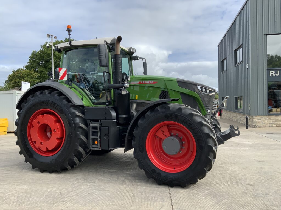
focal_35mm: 29
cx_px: 140
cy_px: 105
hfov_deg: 61.7
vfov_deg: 48.2
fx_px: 235
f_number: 1.8
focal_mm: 3
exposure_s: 1/1412
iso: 16
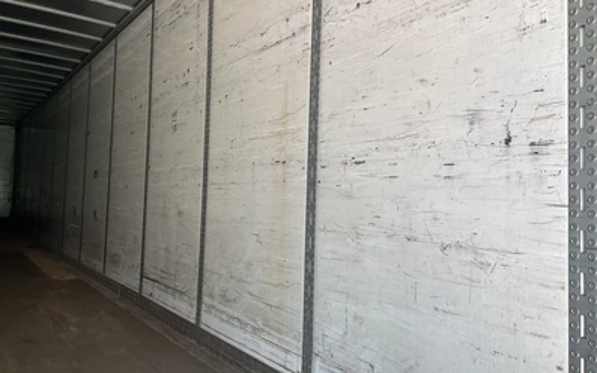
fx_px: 504
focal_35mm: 31
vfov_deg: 40.5
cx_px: 298
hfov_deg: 61.2
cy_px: 170
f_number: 1.8
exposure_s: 1/122
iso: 64
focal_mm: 3
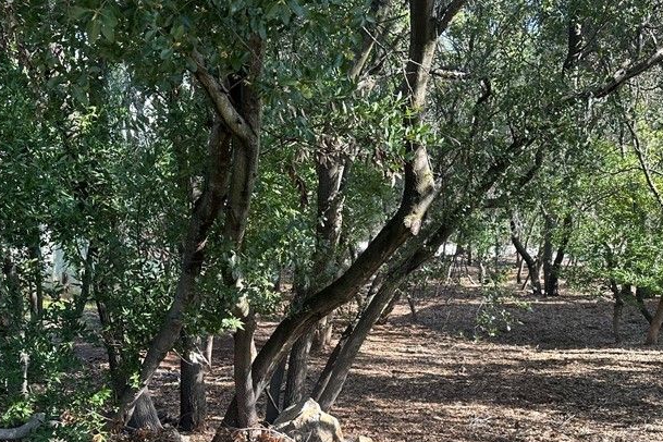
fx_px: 773
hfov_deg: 46.2
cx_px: 267
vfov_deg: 31.2
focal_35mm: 42
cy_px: 347
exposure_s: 1/141
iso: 64
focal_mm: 6.86
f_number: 1.78
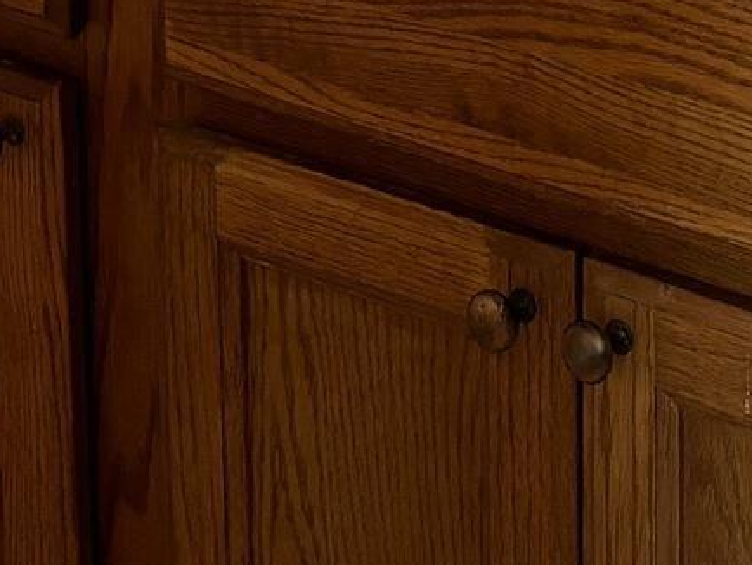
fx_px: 3717
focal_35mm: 171
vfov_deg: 8.2
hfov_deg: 11.3
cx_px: 984
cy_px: -619
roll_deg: -1.0
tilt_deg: -10.6
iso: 125
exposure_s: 1/60
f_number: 1.6
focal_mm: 5.96
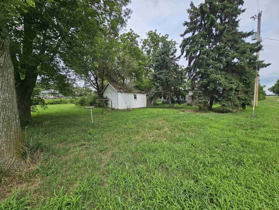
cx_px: 140
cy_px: 105
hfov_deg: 106.2
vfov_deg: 89.9
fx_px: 105
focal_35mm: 13
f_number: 2.2
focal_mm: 2.2
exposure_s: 1/1269
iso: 50
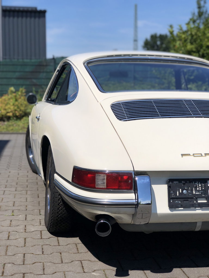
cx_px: 104
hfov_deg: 25.7
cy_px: 139
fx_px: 459
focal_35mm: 57
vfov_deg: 33.8
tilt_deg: -4.2
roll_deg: +0.3
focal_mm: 6.6
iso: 20
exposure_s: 1/2000
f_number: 2.8
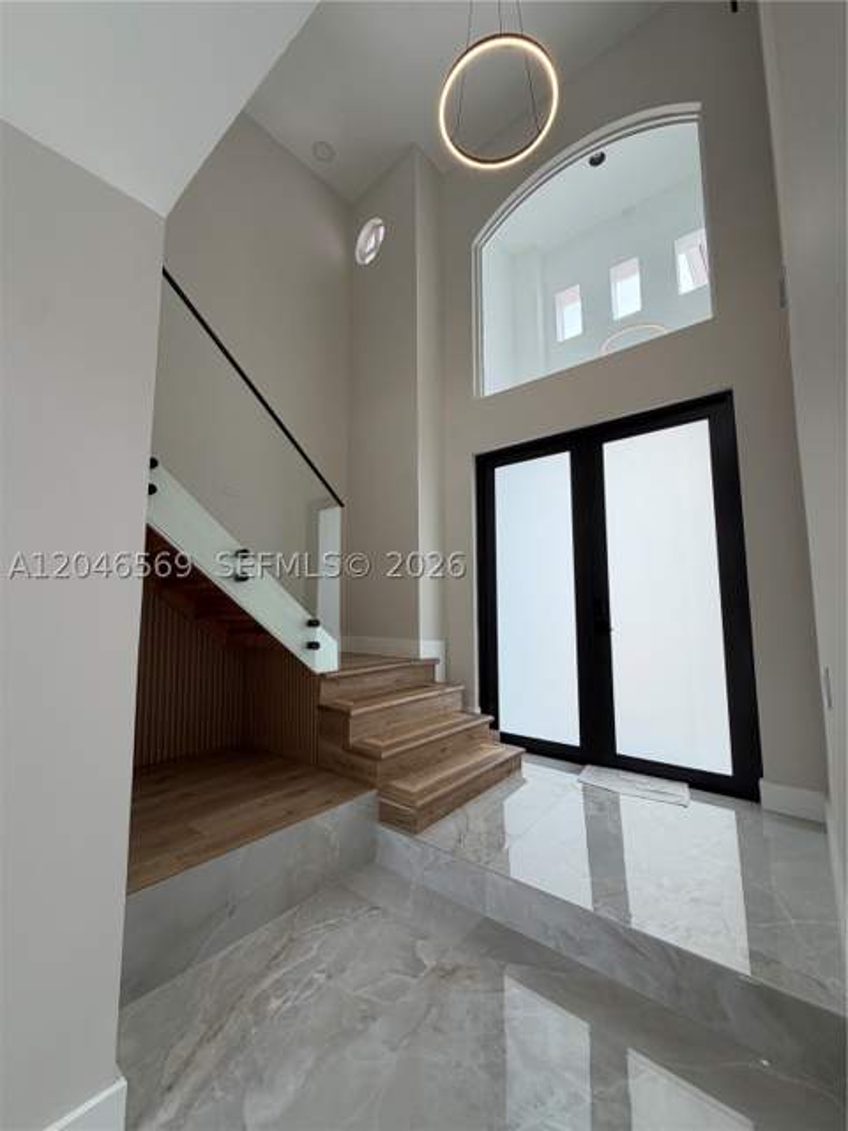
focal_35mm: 14
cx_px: 424
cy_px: 566
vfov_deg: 102.1
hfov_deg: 85.7
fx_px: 457
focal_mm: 2.22
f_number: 2.2
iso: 25
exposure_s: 1/120
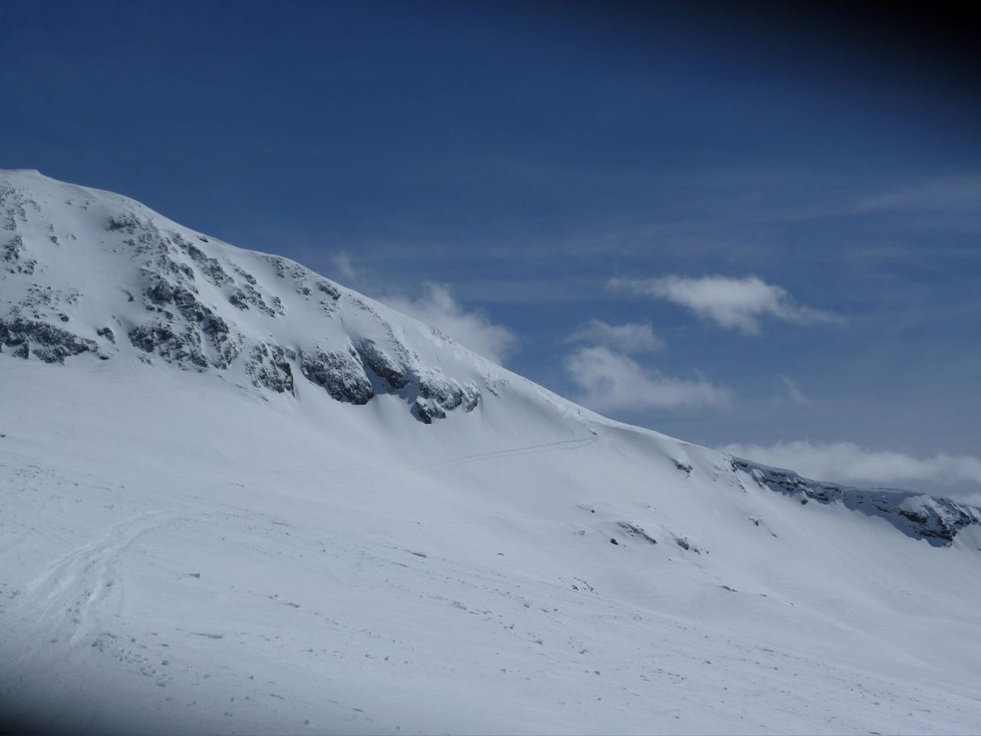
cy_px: 368
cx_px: 490
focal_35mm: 45
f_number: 13
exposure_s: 1/400
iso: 80
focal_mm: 8.1
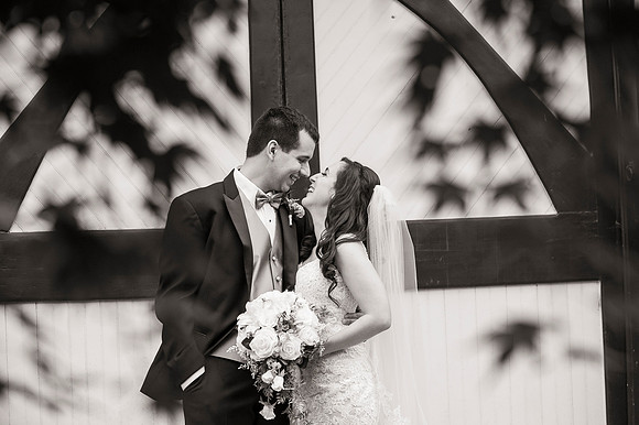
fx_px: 1314
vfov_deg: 18.4
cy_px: 208
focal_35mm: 74
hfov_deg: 27.3
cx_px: 333
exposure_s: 1/2500
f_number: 4
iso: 800
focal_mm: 70
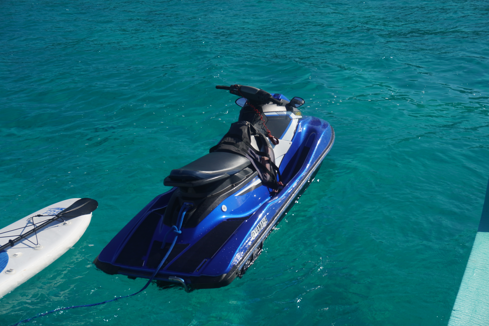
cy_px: 163
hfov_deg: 43.6
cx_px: 244
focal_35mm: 45
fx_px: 611
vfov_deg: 29.9
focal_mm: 30
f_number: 7.1
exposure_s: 1/500
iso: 100
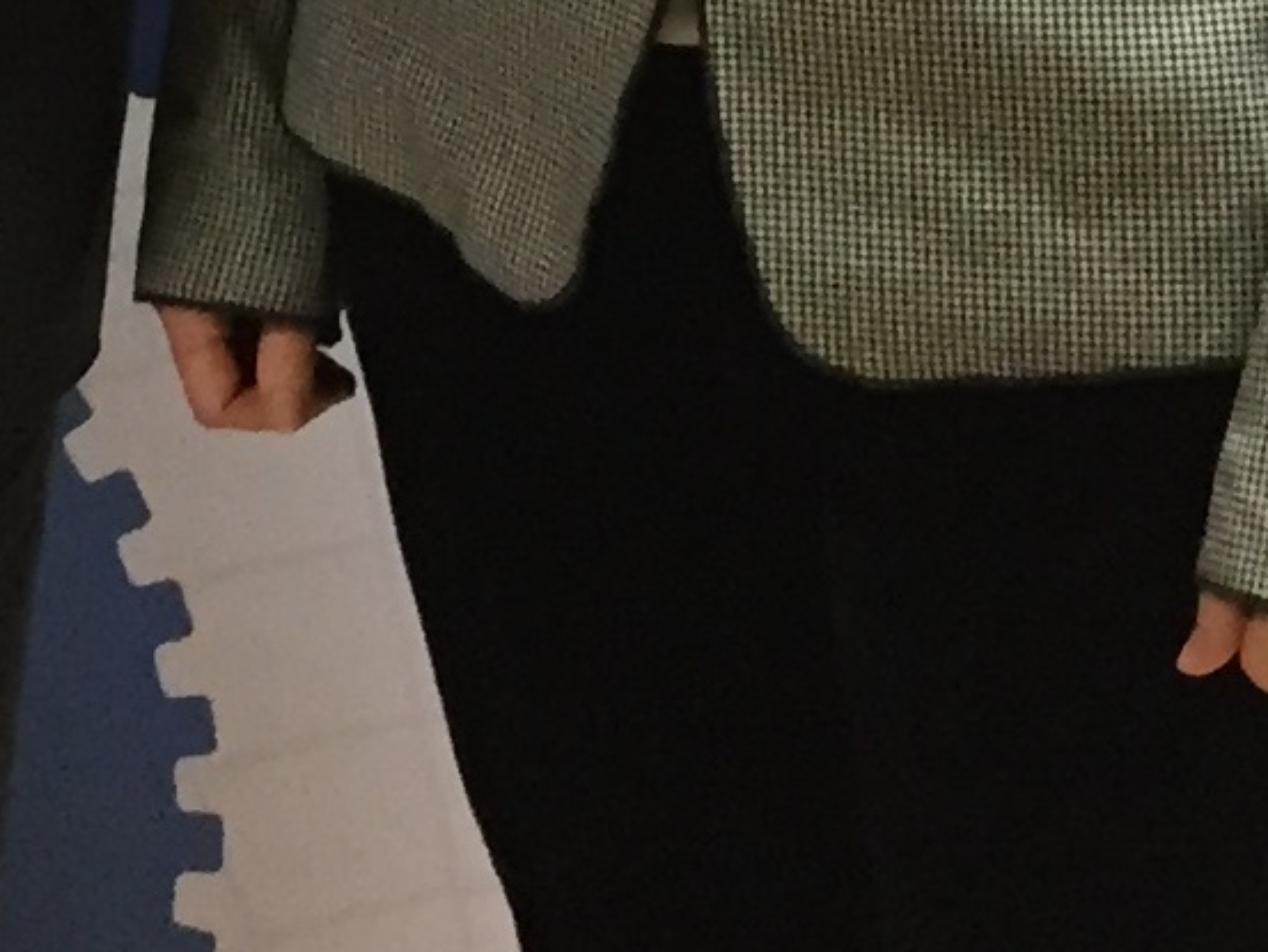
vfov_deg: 9.9
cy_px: -1141
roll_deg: +0.2
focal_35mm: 135
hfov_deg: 13.8
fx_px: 4946
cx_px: -605
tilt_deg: -3.9
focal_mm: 4.15
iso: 160
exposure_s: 1/30
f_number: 2.2
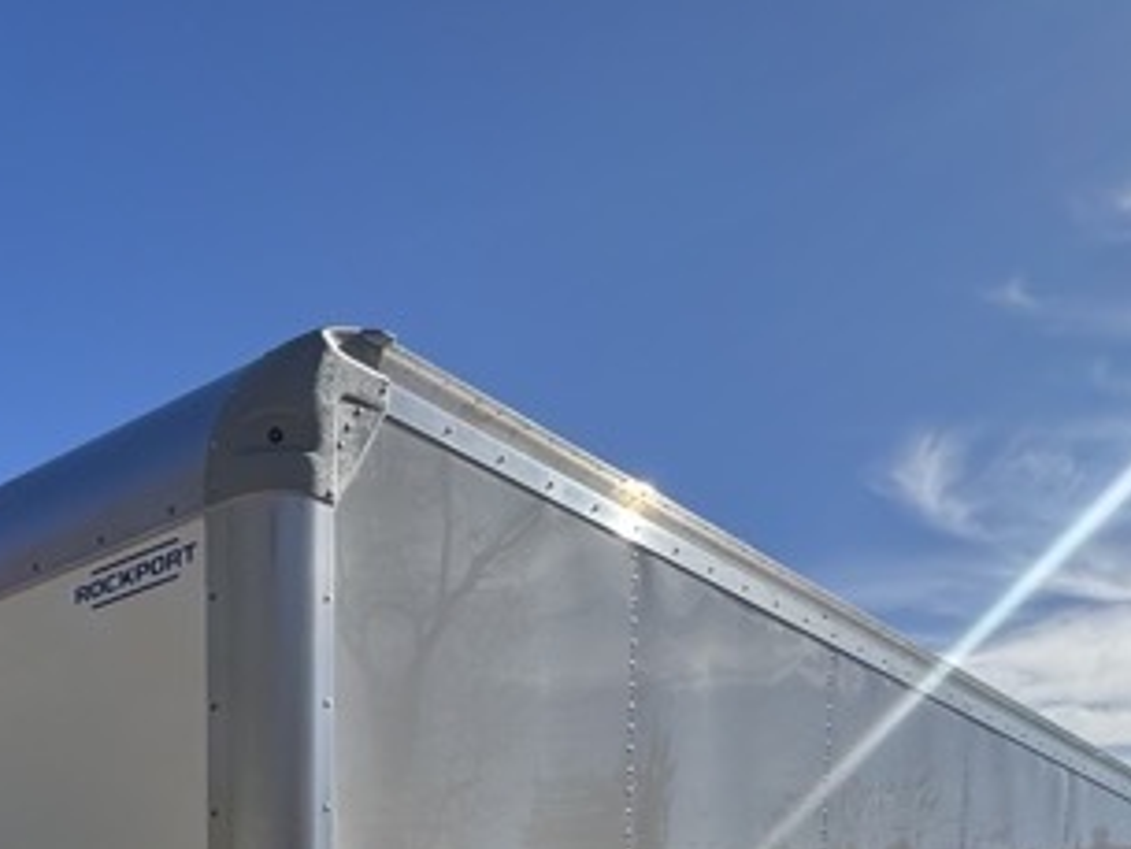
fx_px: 1536
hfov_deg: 37.4
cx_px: 85
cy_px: 1316
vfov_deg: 23.7
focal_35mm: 47
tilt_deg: -6.4
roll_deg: +2.7
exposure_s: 1/1477
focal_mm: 2.22
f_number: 2.2
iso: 40
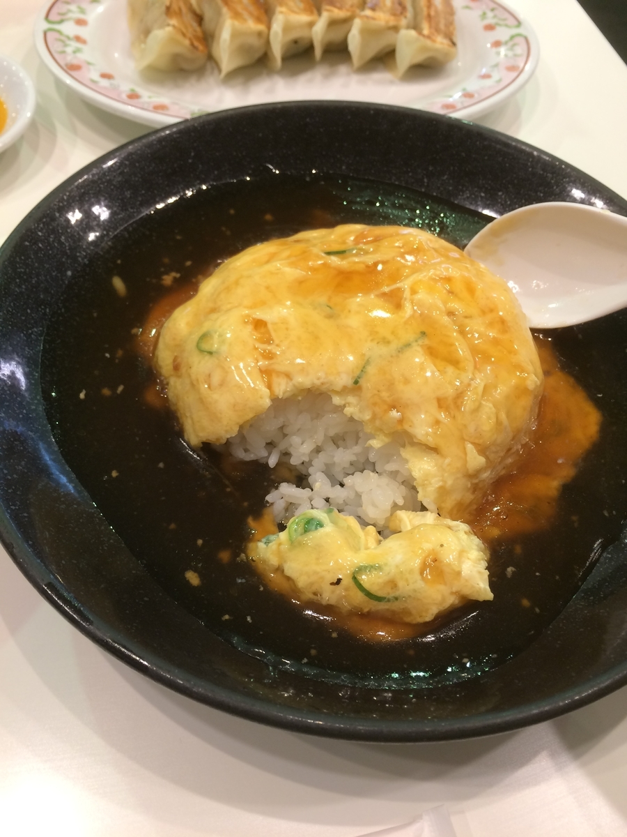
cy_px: 418
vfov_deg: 61.7
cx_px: 314
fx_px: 700
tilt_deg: -53.8
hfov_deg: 48.2
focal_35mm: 29
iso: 64
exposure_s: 1/30
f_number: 2.2
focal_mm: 4.15
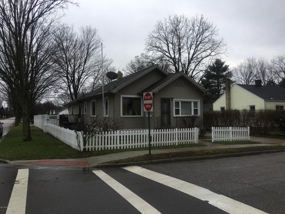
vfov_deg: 48.2
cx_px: 142
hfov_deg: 61.7
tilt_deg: +4.1
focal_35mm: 29
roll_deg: -0.5
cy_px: 107
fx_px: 239
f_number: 2.2
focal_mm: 4.15
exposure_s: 1/1099
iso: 25
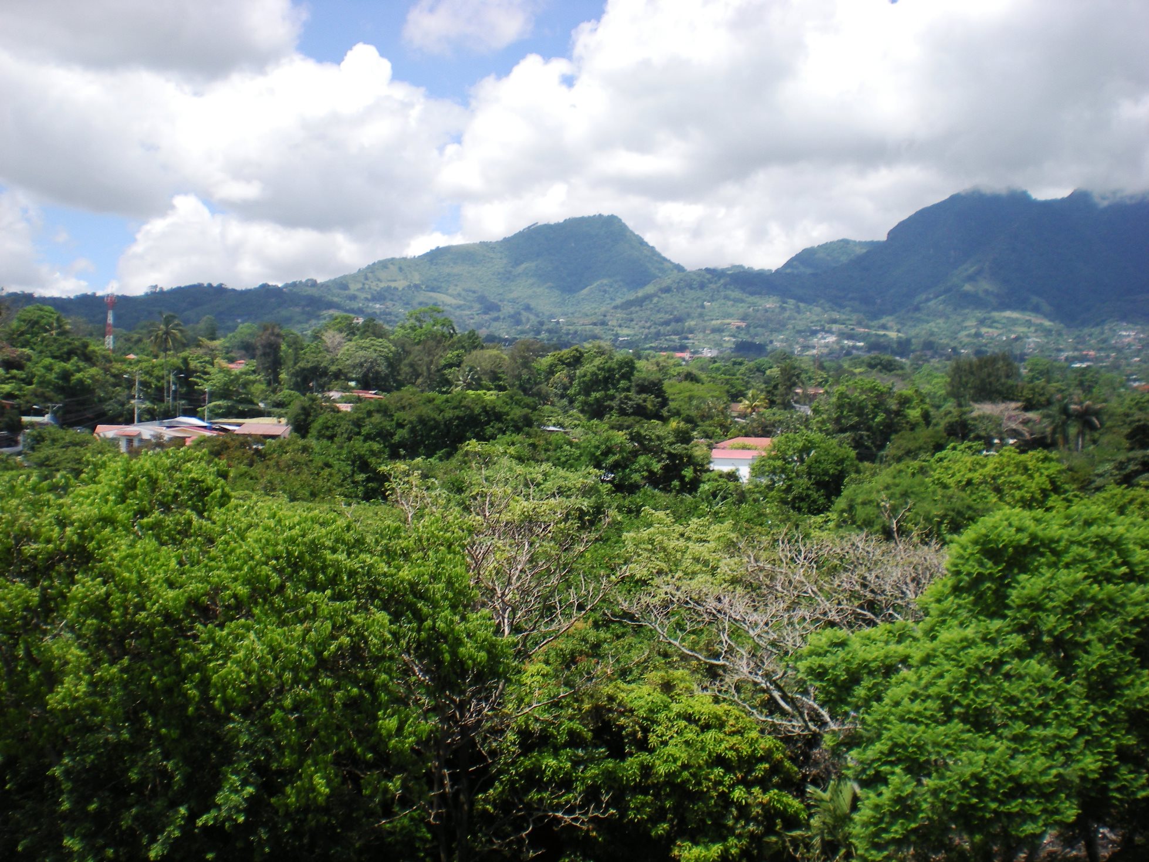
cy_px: 431
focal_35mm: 38
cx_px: 574
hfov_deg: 49.0
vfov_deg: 37.7
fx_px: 1261
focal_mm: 6.3
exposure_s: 1/331
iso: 64
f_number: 4.6
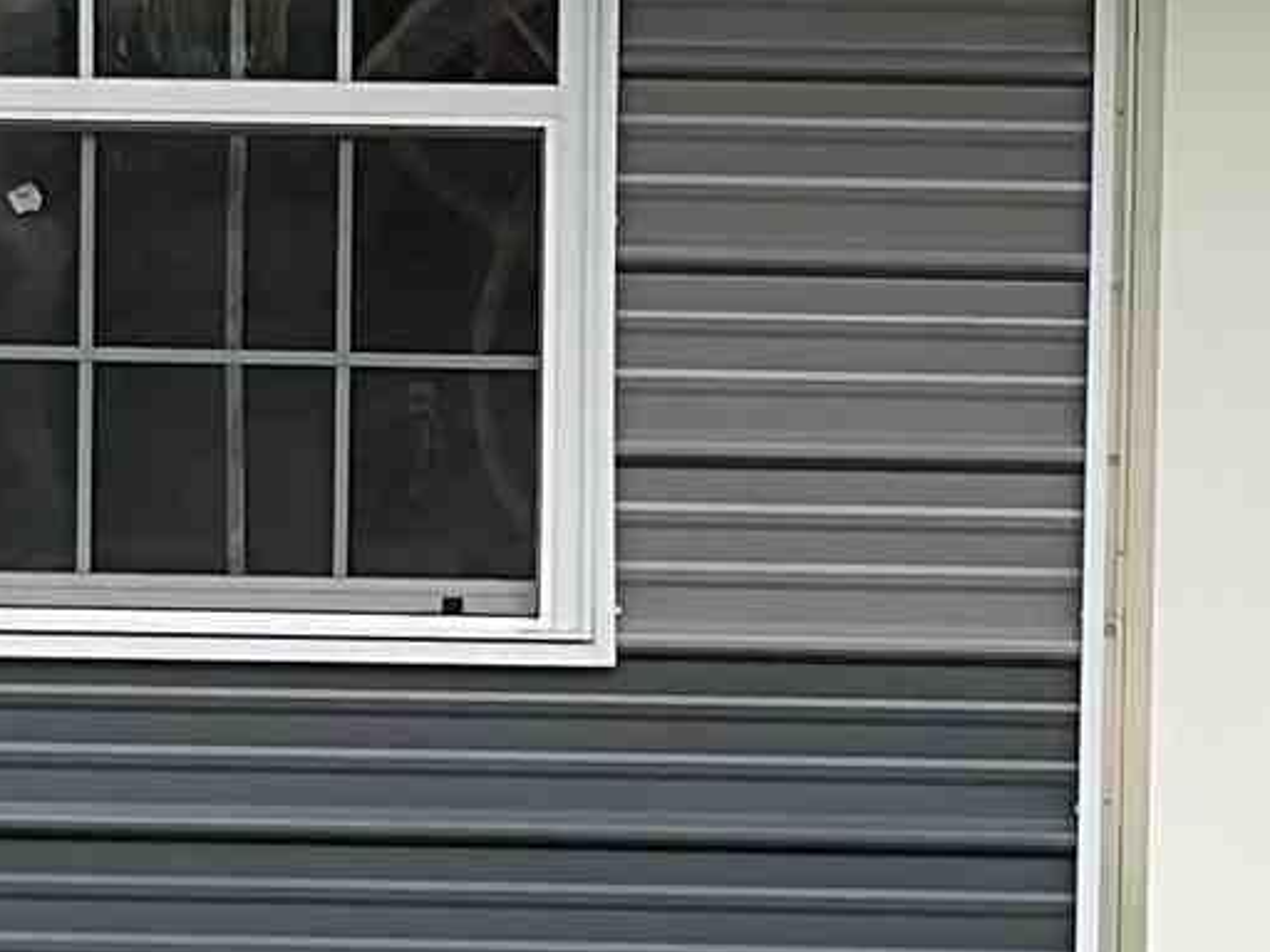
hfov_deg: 11.4
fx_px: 6384
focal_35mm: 174
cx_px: 647
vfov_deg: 8.5
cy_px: 667
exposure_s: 1/269
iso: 16
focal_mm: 3
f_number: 1.8
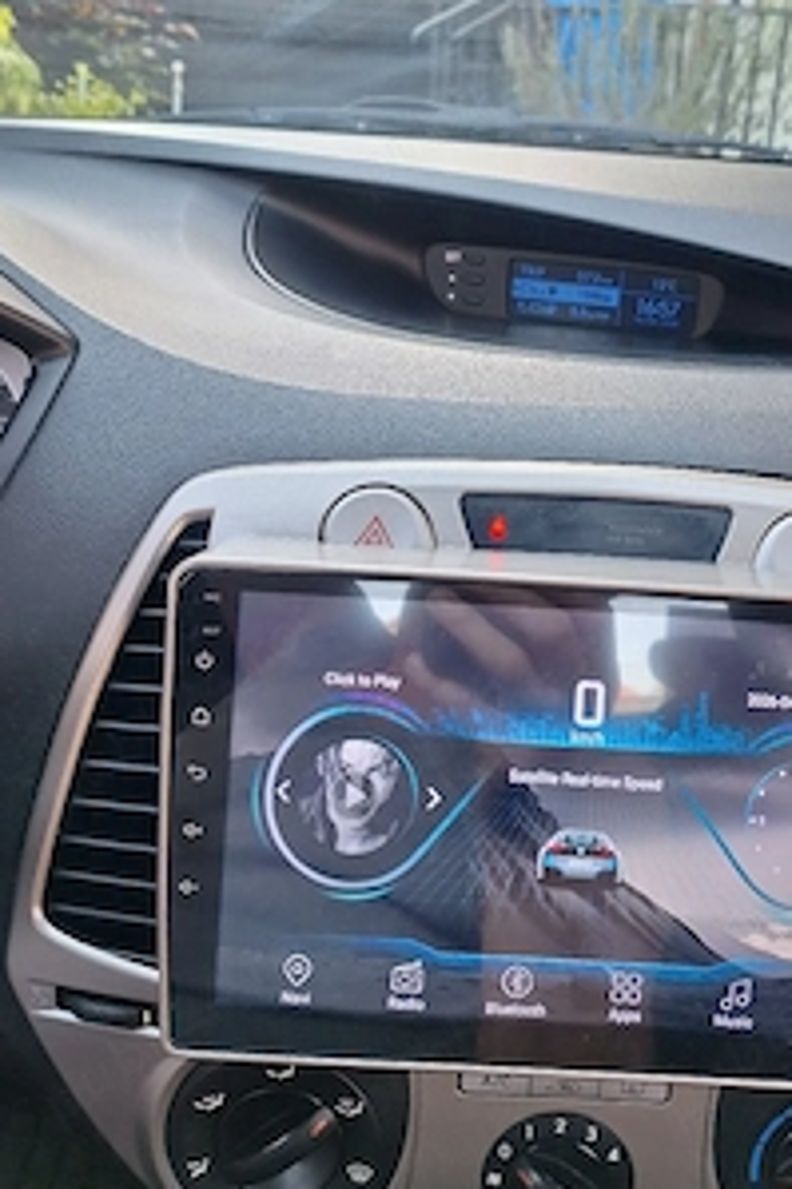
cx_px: 561
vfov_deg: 58.1
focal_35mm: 32
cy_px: 453
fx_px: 1057
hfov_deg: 40.3
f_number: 1.8
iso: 40
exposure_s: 1/143
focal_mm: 5.54
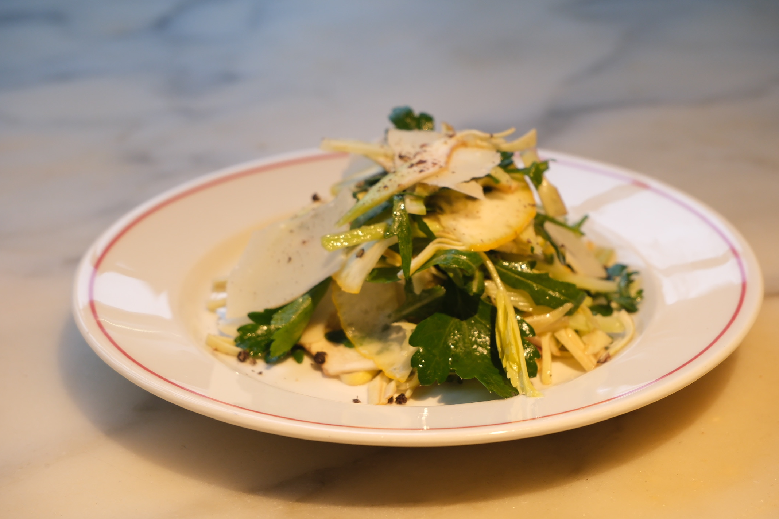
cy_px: 262
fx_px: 1298
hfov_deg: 33.4
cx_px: 392
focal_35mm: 60
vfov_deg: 22.6
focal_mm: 39.6
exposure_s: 1/120
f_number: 5.6
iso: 800
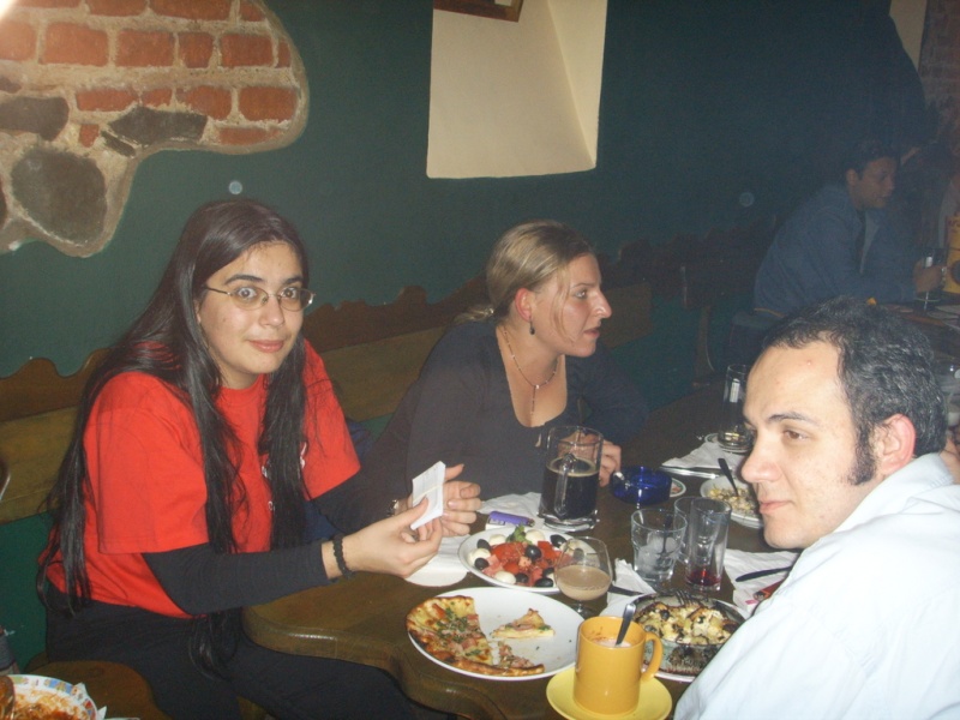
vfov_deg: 36.8
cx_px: 480
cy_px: 360
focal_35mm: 39
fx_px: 1082
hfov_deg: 47.9
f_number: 3.5
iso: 159
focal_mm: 6.6
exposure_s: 1/45
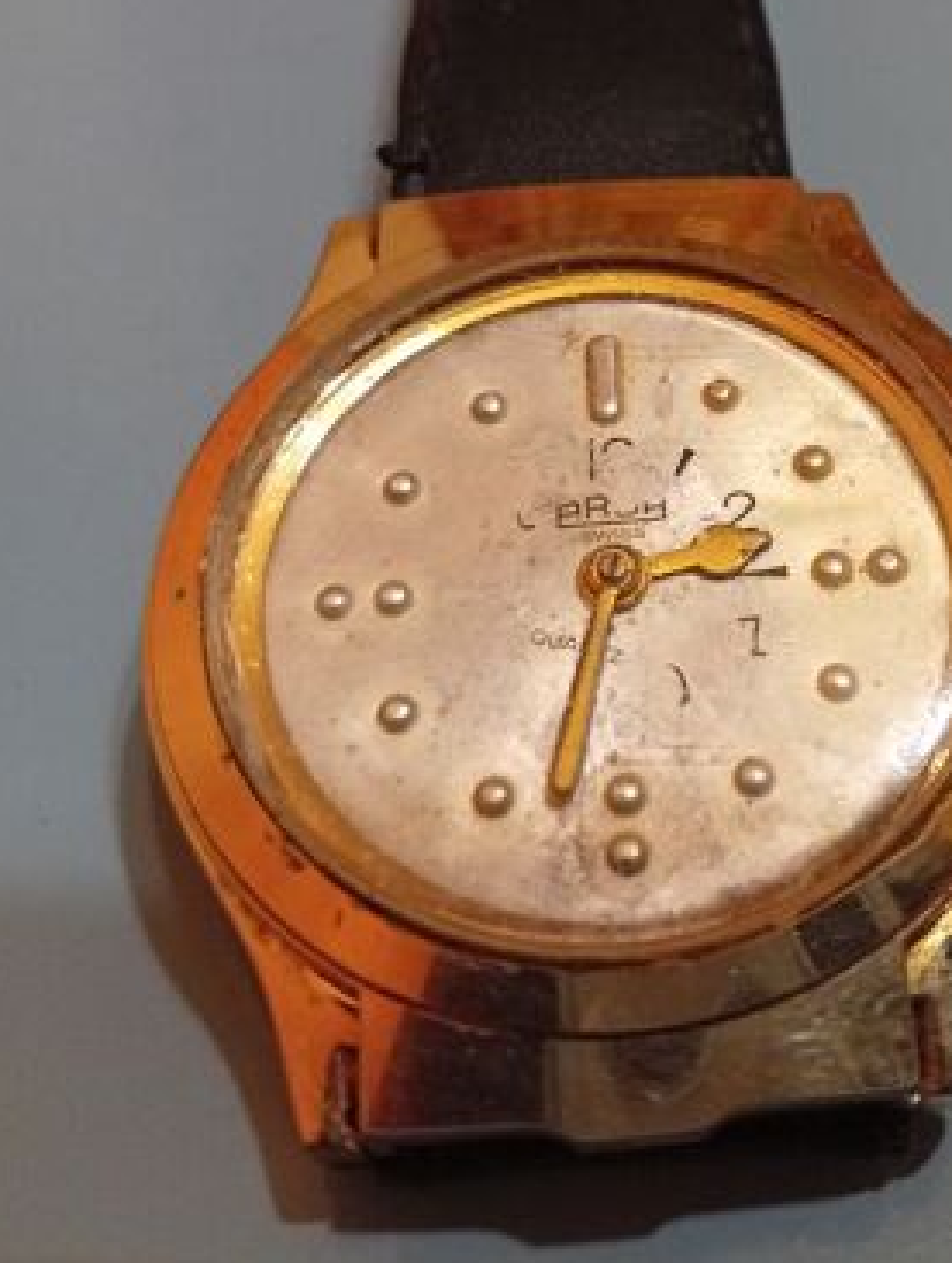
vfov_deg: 39.7
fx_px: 1717
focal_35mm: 47
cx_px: 783
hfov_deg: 30.1
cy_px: 381
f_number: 1.8
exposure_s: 1/33.3
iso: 598
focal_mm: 3.84
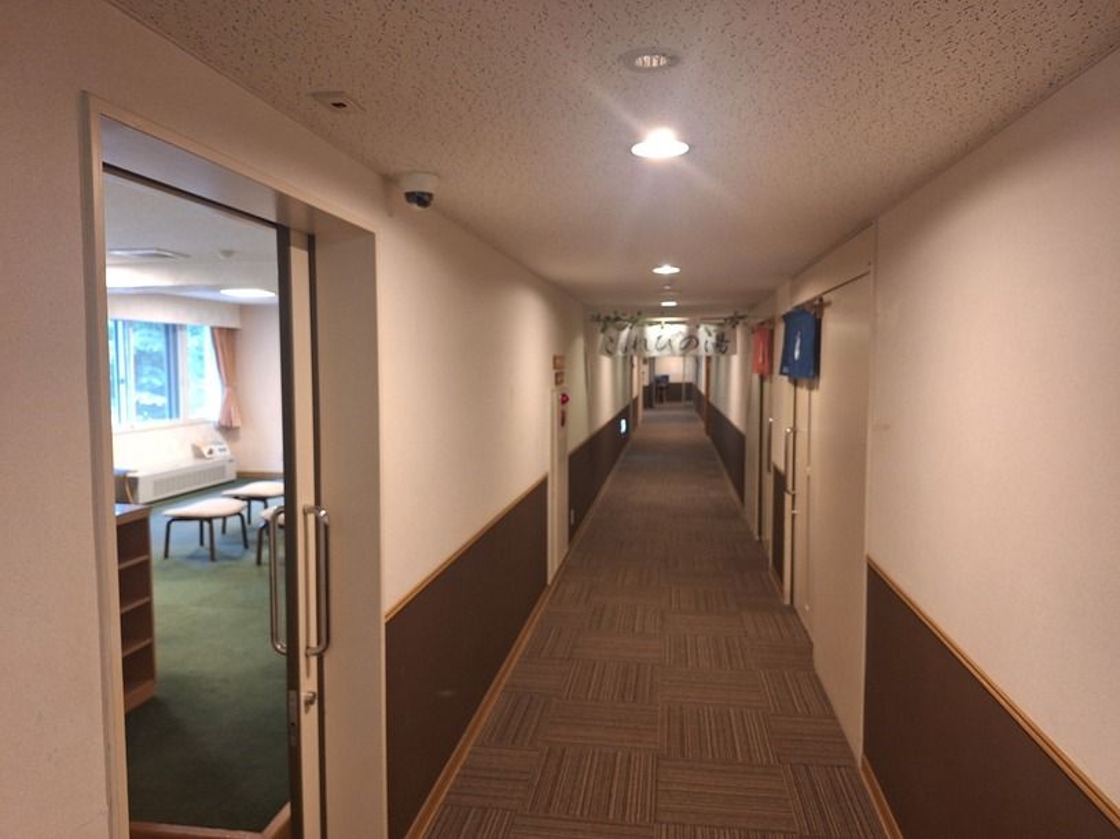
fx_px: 744
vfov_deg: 58.9
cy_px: 420
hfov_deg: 73.9
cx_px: 560
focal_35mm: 23
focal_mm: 5.54
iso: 250
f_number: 1.8
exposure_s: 1/50
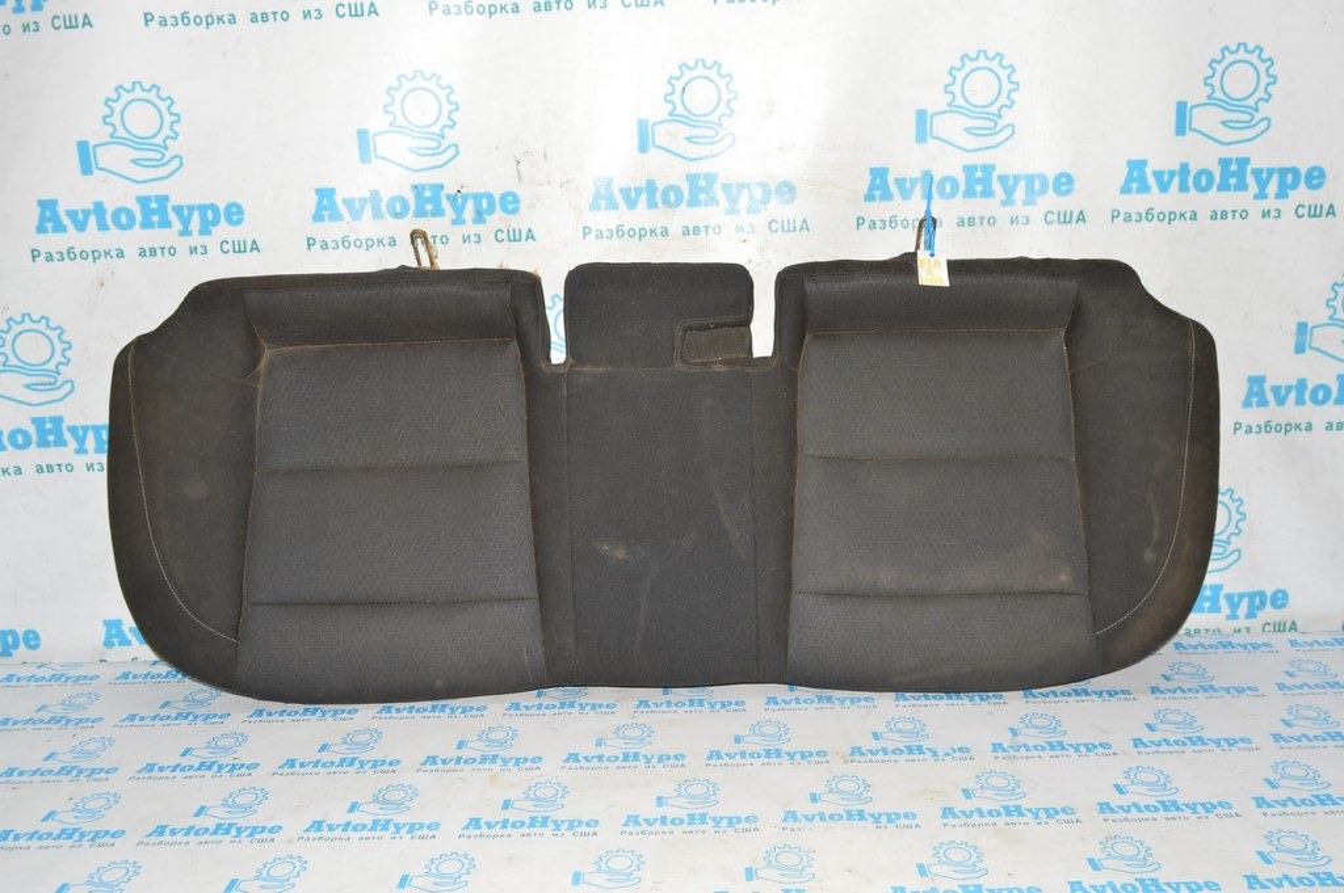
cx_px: 672
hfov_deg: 62.0
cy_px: 446
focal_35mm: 30
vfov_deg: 43.5
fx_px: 1119
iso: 220
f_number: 8
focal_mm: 20
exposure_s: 1/60
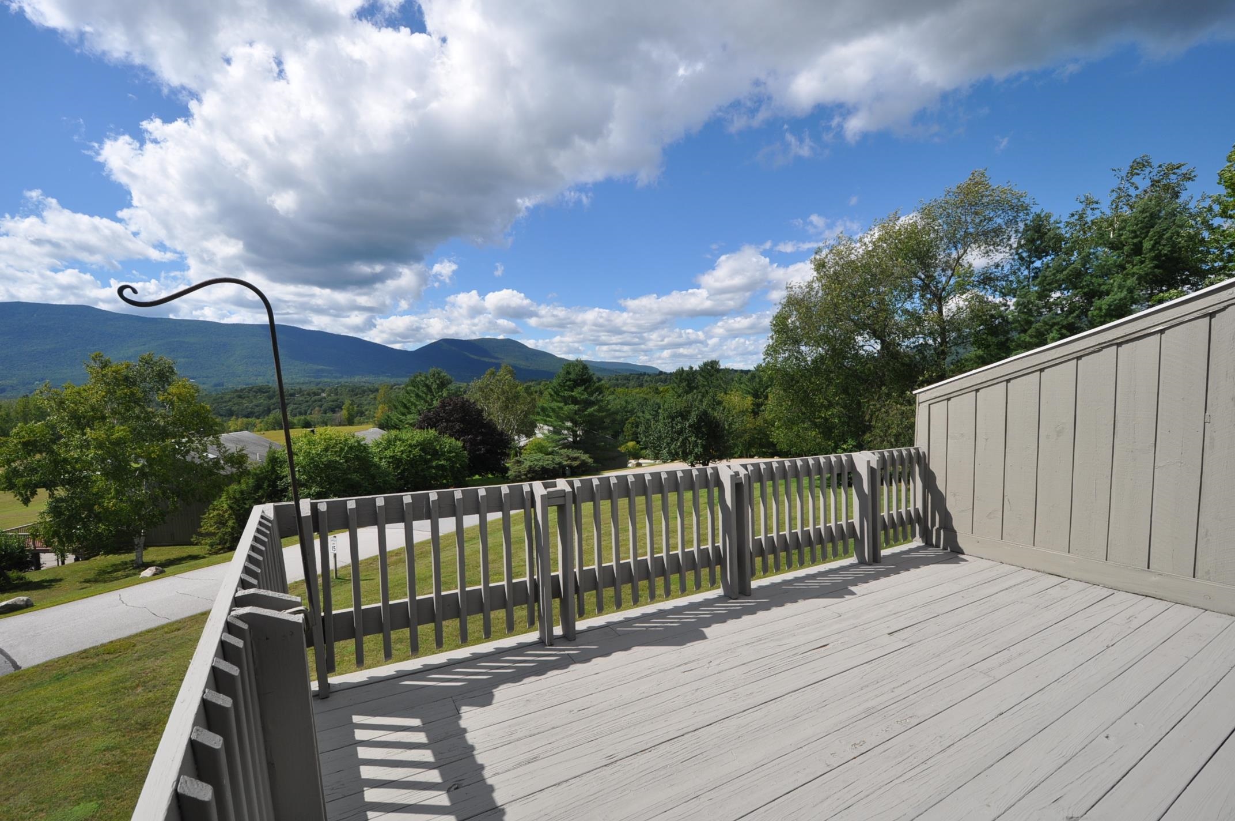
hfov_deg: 100.5
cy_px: 410
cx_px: 618
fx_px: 514
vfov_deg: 77.2
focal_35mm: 15
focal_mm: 10
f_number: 10
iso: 200
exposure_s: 1/400
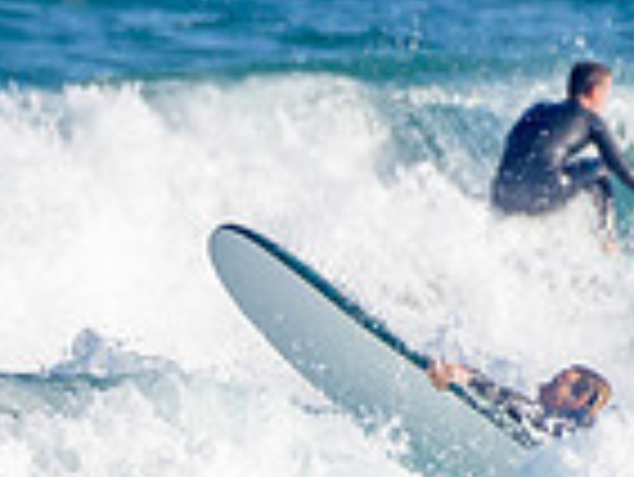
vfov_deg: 0.6
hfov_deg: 0.8
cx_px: -426
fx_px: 44452
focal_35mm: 2425
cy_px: 552
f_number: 5.6
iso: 125
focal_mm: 500
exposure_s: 1/2000
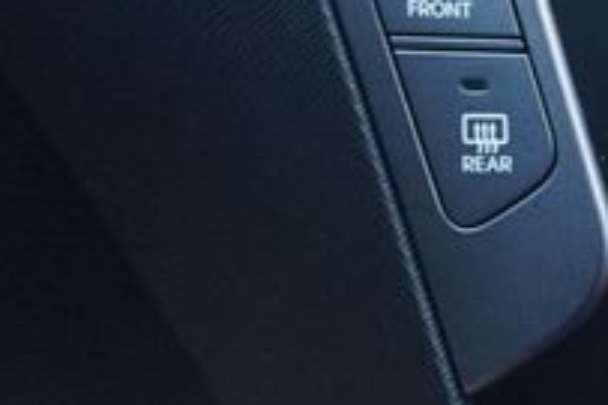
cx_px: 949
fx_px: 2153
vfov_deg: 10.7
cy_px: 267
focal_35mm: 128
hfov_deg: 14.8
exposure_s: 1/60
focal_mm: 27
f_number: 4.5
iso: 1250
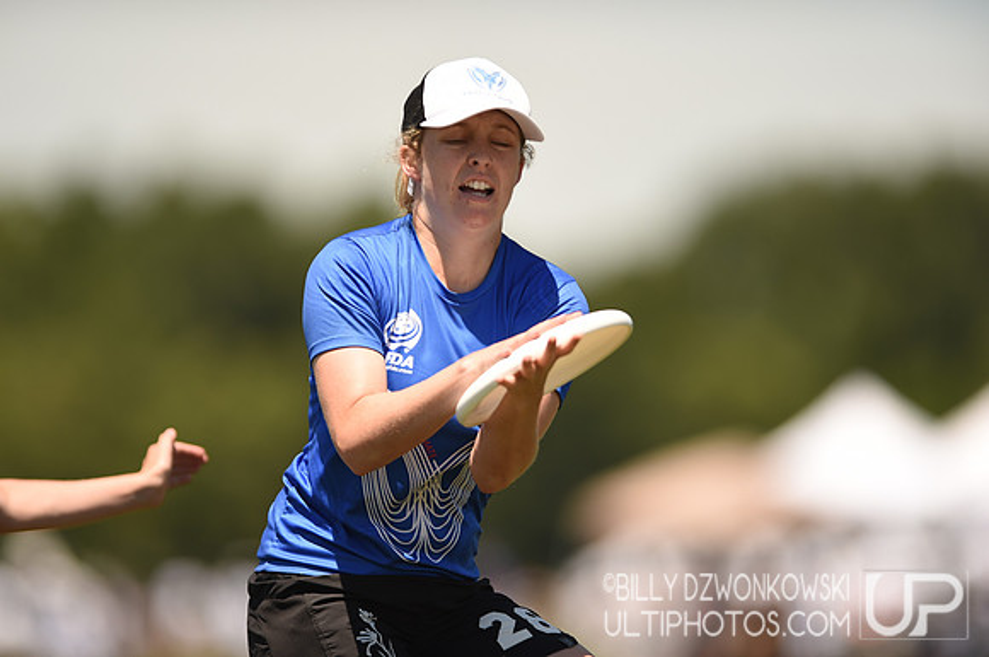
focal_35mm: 400
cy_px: 328
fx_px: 10973
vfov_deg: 3.4
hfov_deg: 5.2
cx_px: 494
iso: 100
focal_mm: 400
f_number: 2.8
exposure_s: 1/1600
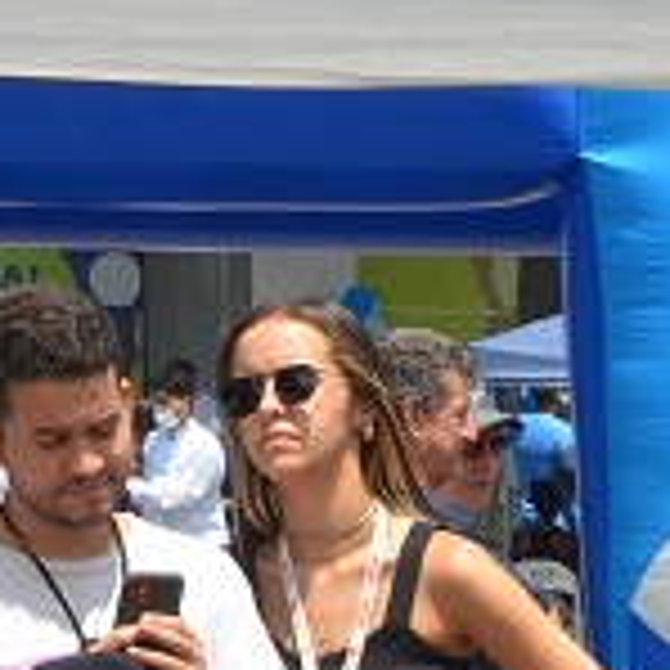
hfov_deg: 7.9
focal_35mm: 216
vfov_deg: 7.8
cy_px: 1223
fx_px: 4730
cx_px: 1138
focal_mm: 28
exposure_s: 1/640
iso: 800
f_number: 13
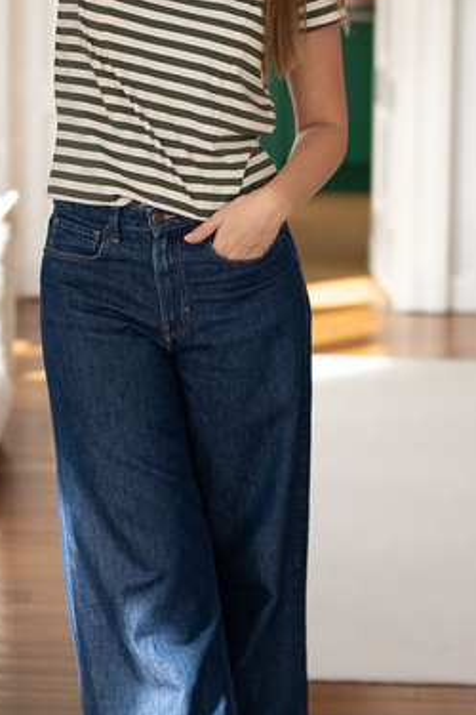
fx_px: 2261
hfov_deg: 12.0
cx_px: 179
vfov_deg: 17.9
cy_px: 235
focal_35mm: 114
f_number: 2.5
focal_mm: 50
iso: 200
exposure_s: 1/250
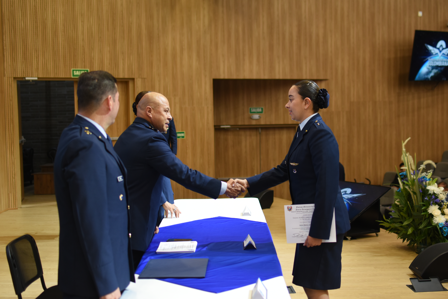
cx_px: 224
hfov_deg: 37.9
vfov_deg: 25.8
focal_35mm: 52
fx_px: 653
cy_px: 150
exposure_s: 1/100
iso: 400
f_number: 2.2
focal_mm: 35
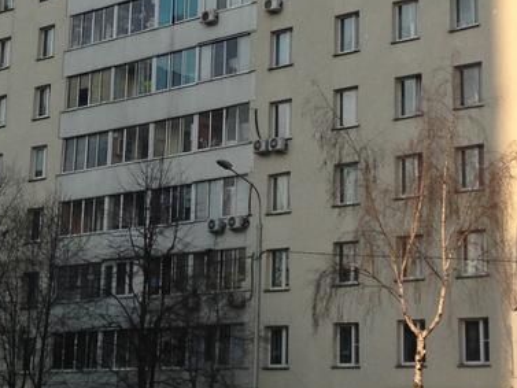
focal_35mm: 105
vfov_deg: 13.9
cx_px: 171
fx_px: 1569
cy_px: 11
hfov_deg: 18.7
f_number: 2.4
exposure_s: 1/1323
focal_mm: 4.12
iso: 50
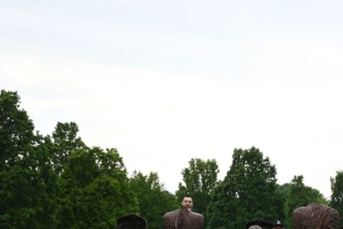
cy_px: 237
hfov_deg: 21.7
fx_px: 829
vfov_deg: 15.4
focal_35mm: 87
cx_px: 408
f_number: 11
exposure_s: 1/250
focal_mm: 34
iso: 800
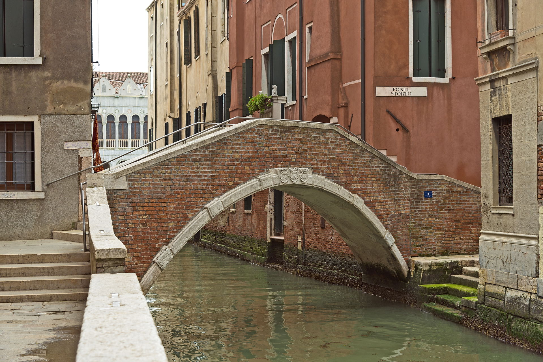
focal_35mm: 62
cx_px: 272
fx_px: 935
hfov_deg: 32.4
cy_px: 181
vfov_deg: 21.9
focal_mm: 62
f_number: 6.3
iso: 100
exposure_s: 1/320
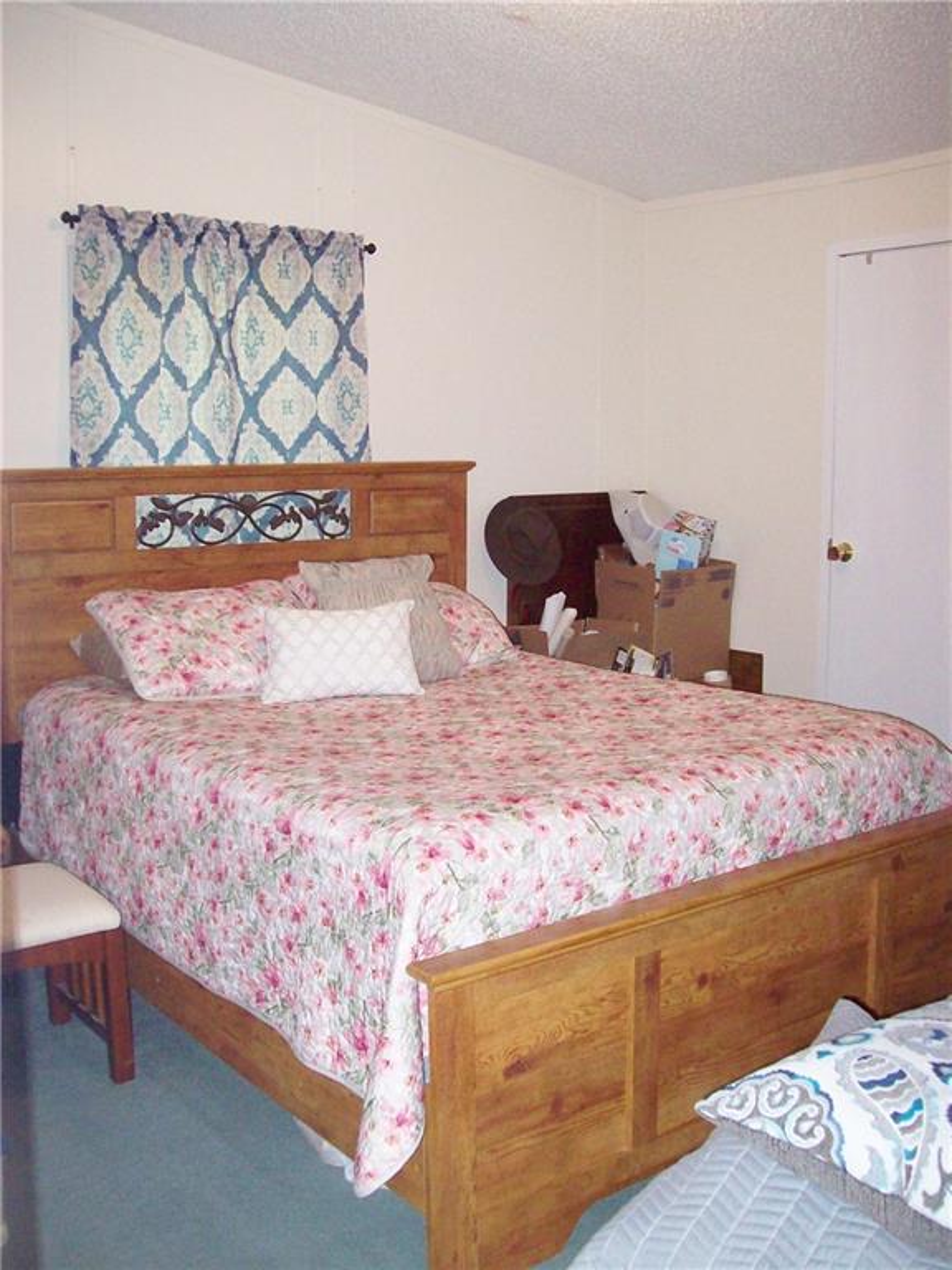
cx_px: 476
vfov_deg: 51.4
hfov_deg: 39.7
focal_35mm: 36
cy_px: 635
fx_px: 1320
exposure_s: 1/64
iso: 200
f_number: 2.7
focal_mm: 6
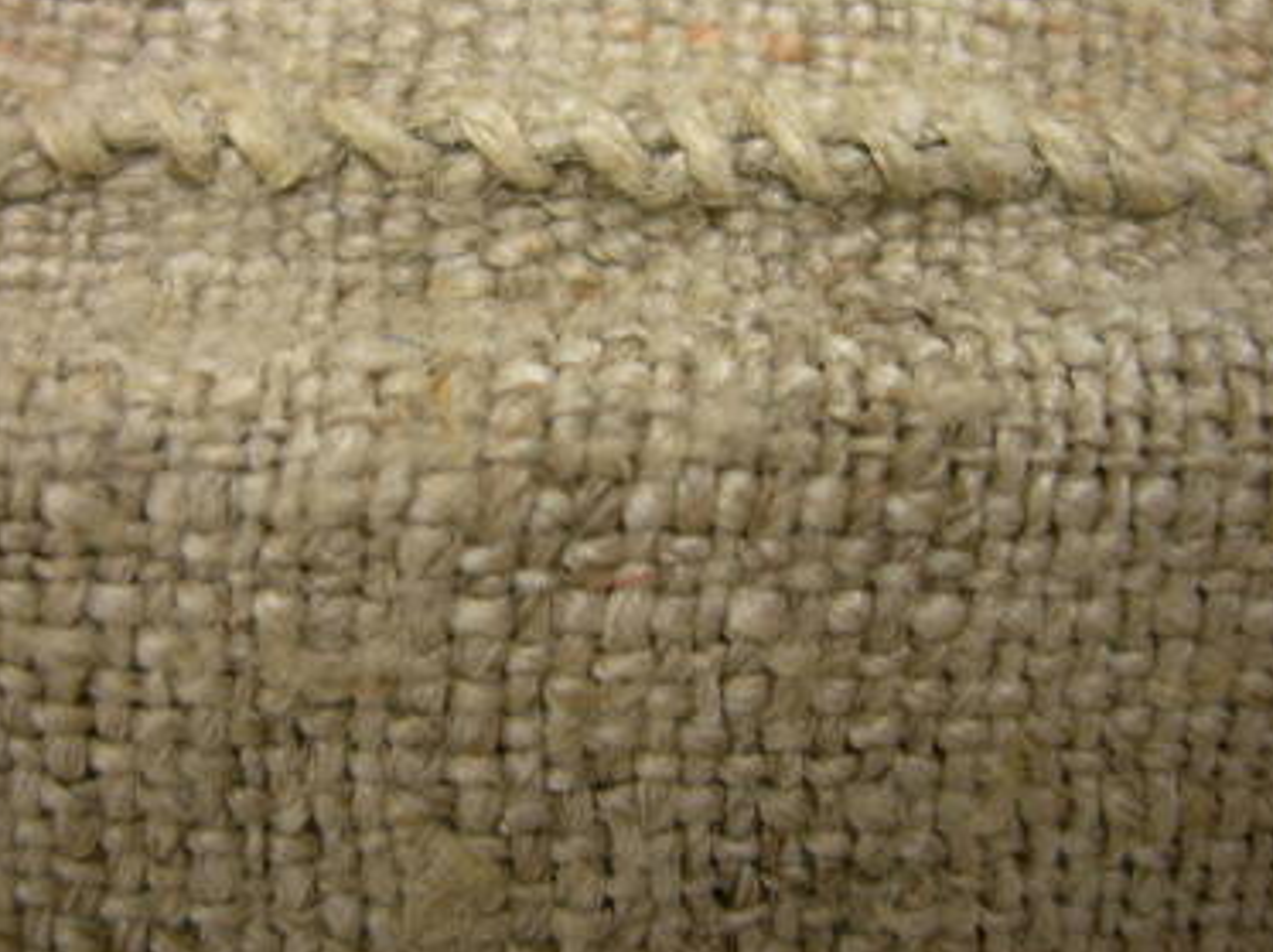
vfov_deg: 28.4
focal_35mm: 51
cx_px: 539
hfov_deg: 37.4
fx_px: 1874
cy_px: 374
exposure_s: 1/8.6
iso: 50
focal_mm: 7.8
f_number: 2.8
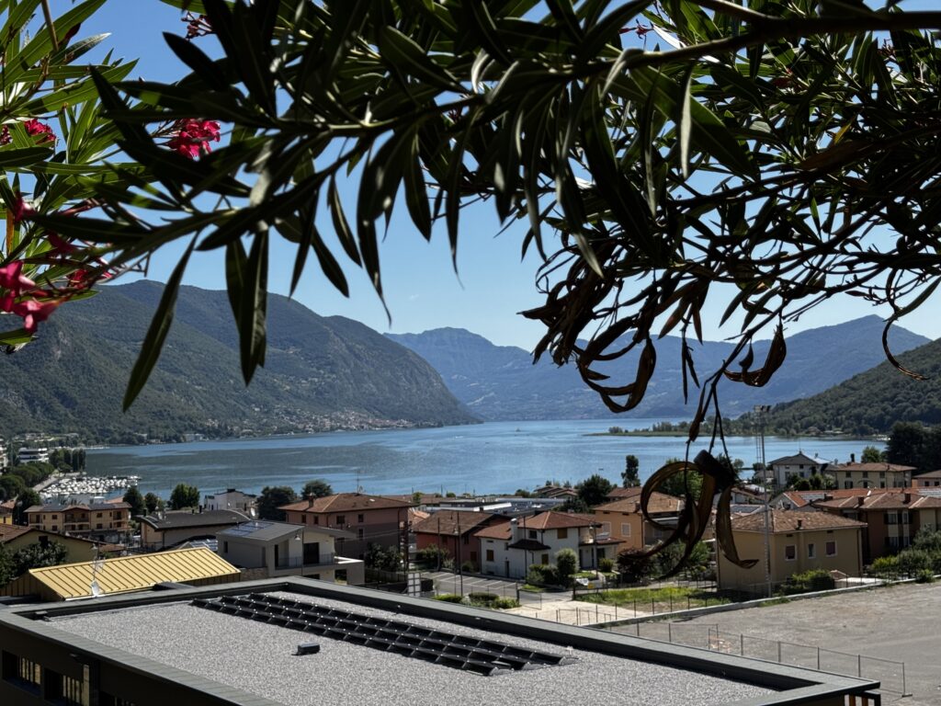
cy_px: 353
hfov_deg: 39.7
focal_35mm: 48
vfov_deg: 30.3
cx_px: 470
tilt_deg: +2.8
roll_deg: +0.9
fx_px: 1305
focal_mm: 6.76
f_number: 1.78
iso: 64
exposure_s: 1/3817
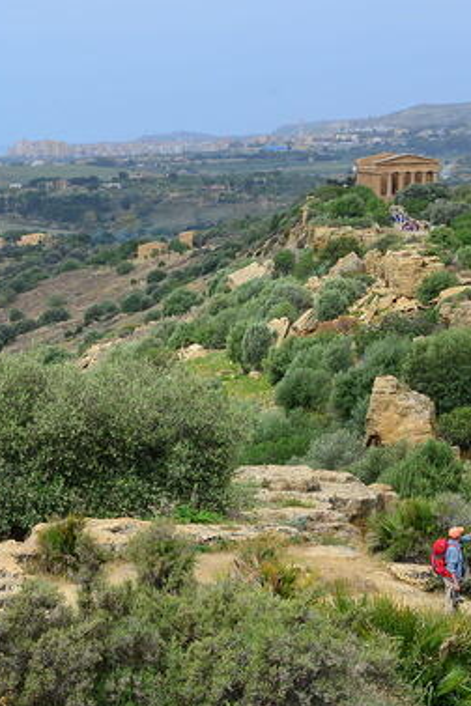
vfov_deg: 16.5
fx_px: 2433
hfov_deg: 11.0
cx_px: 60
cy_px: 354
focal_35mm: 124
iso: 200
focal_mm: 78
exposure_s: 1/250
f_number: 10
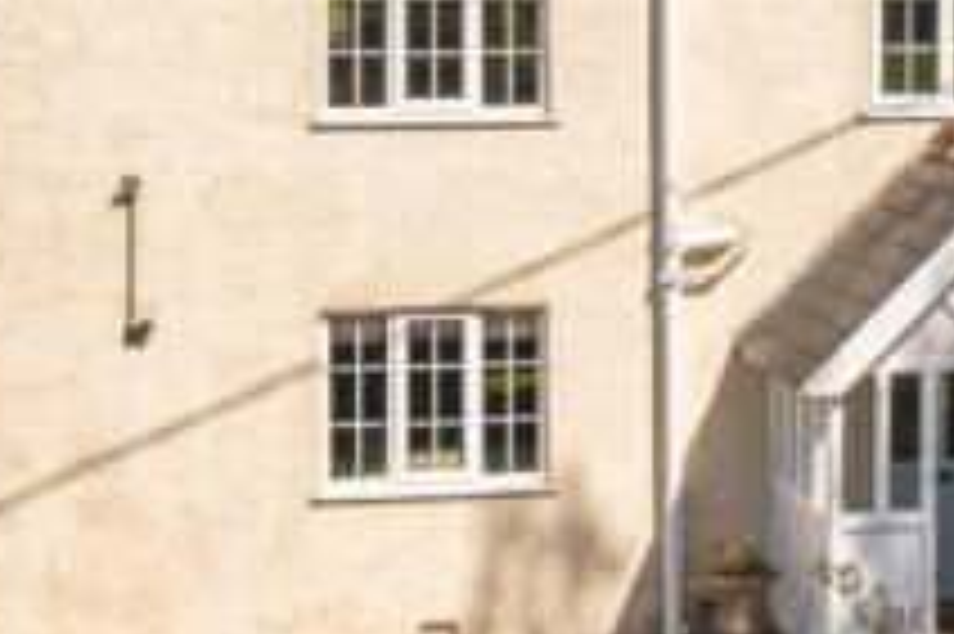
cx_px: 902
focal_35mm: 96
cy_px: 187
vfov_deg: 14.2
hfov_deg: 20.7
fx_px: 2542
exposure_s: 1/1000
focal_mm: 21
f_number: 8
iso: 400
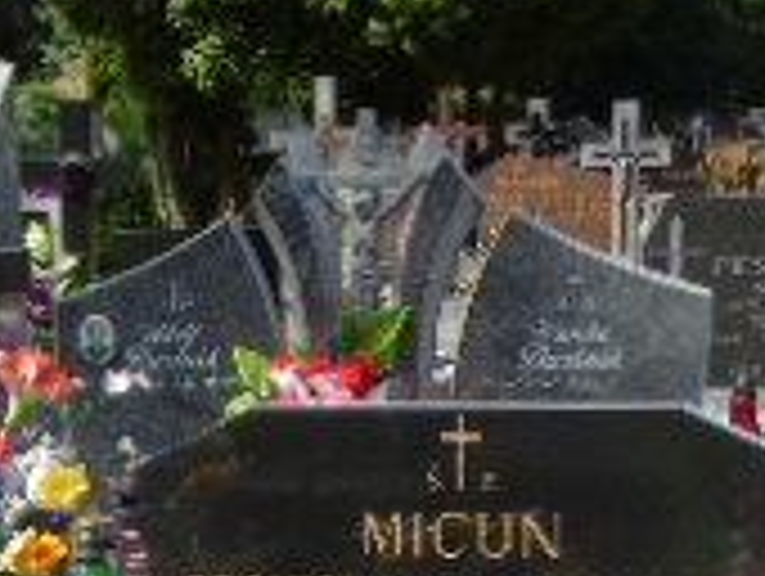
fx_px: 2412
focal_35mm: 109
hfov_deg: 17.9
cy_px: 1017
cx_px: 198
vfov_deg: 12.5
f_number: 3.6
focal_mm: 5.2
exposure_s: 1/500
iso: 80
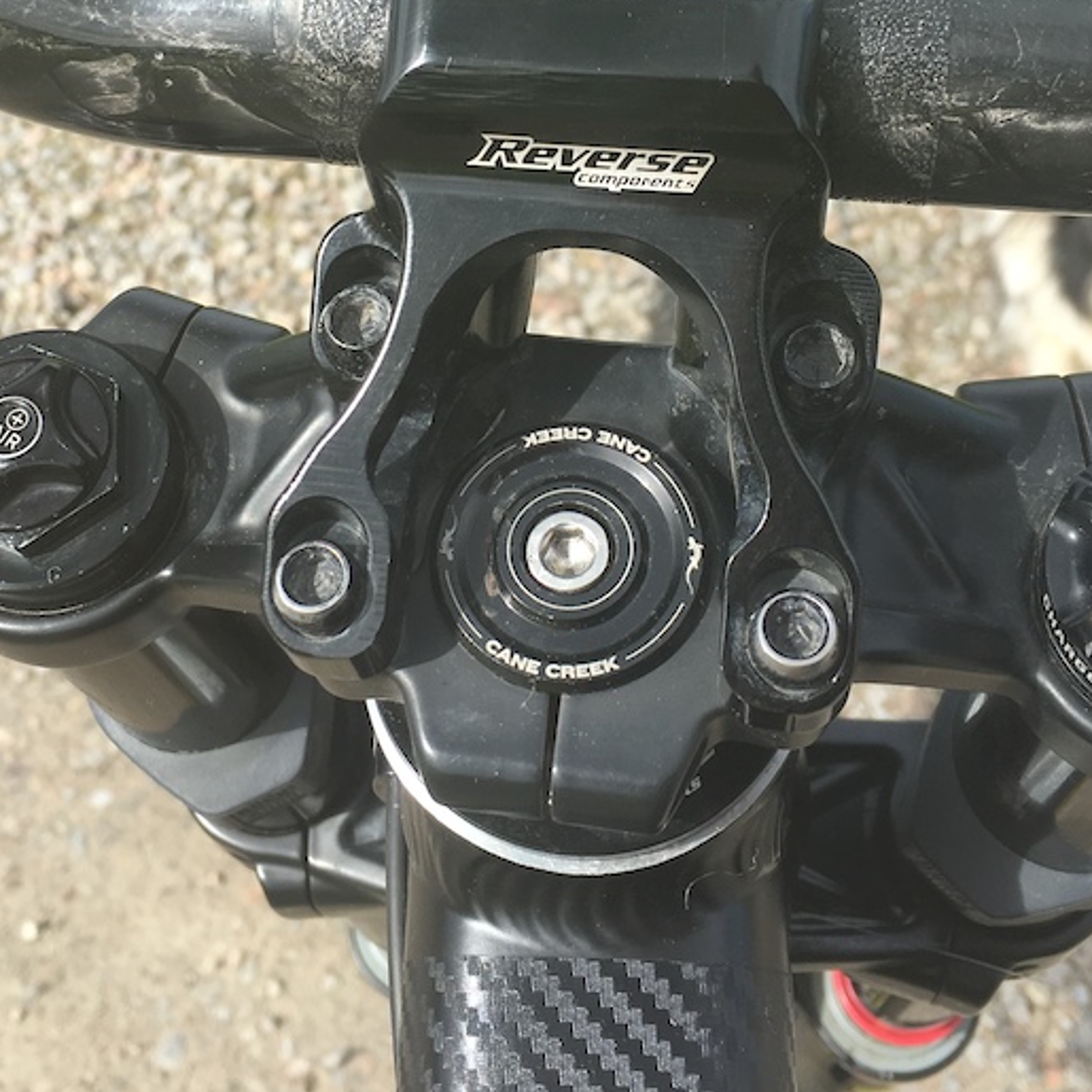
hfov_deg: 33.3
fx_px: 1820
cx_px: 452
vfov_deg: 32.9
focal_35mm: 51
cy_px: 295
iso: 25
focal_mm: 4.15
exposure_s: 1/620
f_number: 2.2
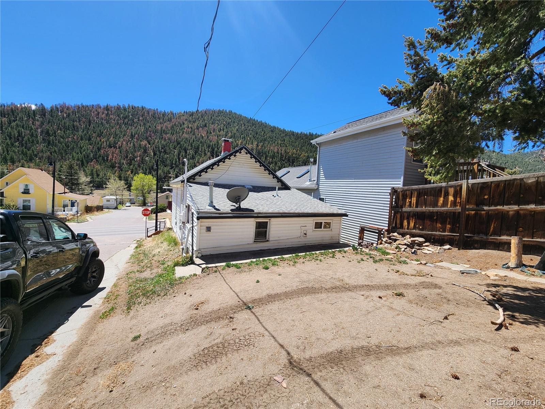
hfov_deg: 106.2
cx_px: 272
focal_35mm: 13
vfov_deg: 89.9
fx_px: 205
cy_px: 204
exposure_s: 1/1343
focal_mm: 2.2
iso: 50
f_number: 2.2
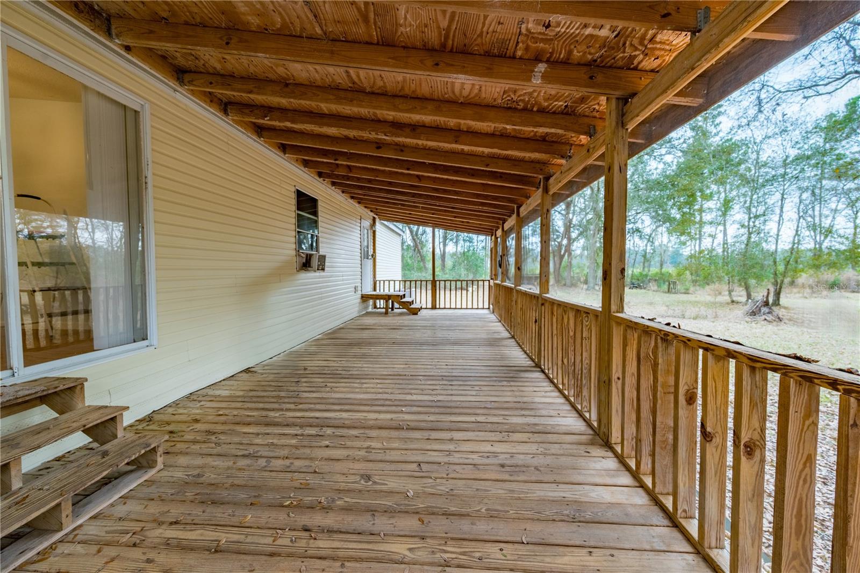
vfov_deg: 81.2
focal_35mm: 14
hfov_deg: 104.2
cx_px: 430
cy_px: 286
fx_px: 334
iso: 400
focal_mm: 14
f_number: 8
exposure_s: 1/250
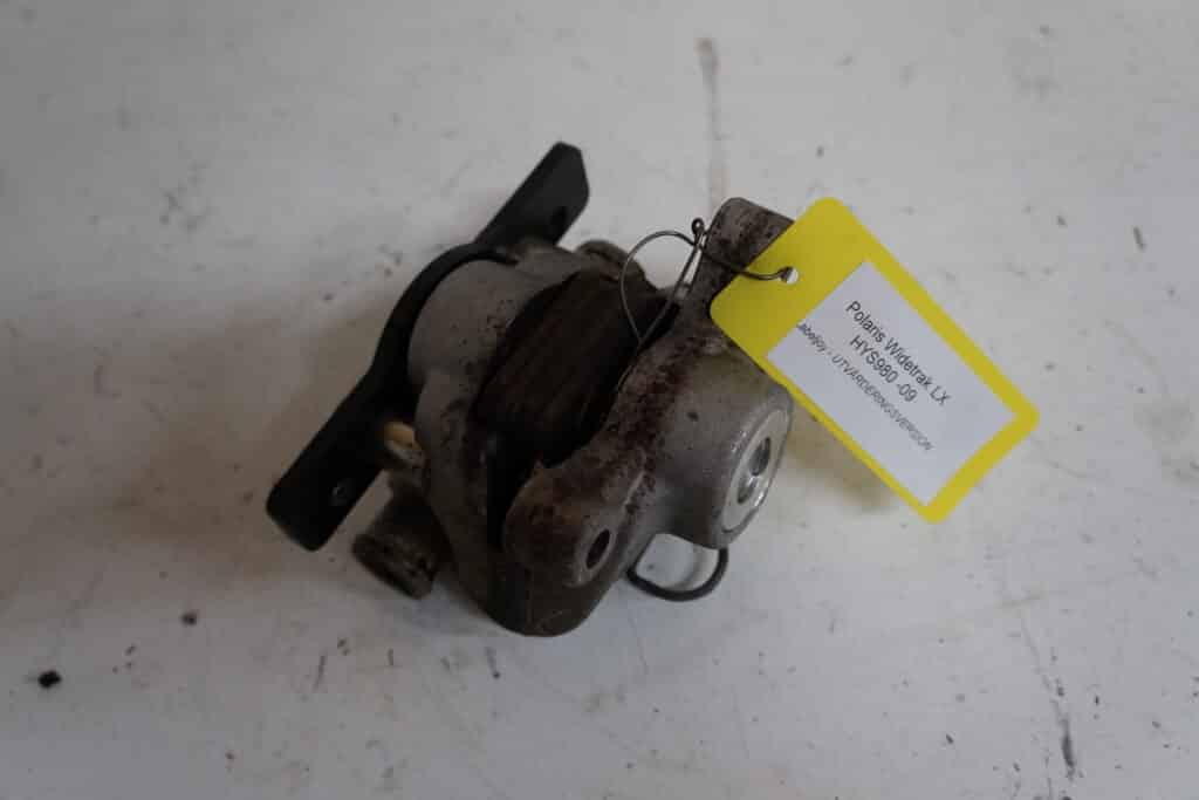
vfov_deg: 41.7
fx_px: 1049
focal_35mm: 32
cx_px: 600
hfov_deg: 59.5
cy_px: 400
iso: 800
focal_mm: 21
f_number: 4
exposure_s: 1/60
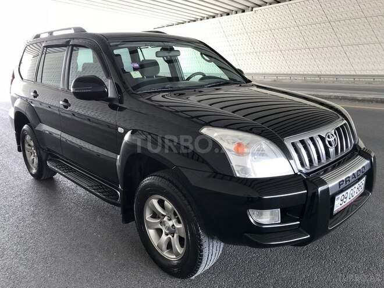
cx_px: 192
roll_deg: +1.7
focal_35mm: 28
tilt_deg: -11.4
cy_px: 144
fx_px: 311
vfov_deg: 49.7
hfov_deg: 63.4
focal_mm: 3.99
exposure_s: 1/100
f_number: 1.8
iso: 32
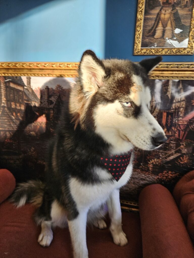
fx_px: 172
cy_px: 129
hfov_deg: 58.9
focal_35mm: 23
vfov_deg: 73.9
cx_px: 97
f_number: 1.8
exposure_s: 1/159
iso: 25
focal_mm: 5.4
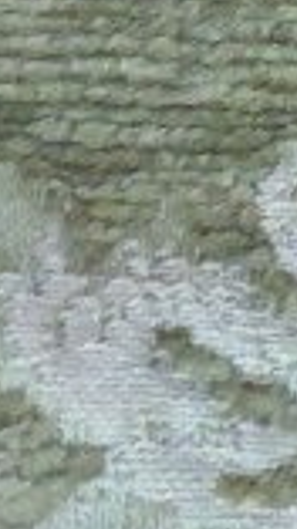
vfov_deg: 9.4
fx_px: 2920
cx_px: 1441
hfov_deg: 4.9
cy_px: -671
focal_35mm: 208
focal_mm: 4.3
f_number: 3.3
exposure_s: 1/40
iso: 400
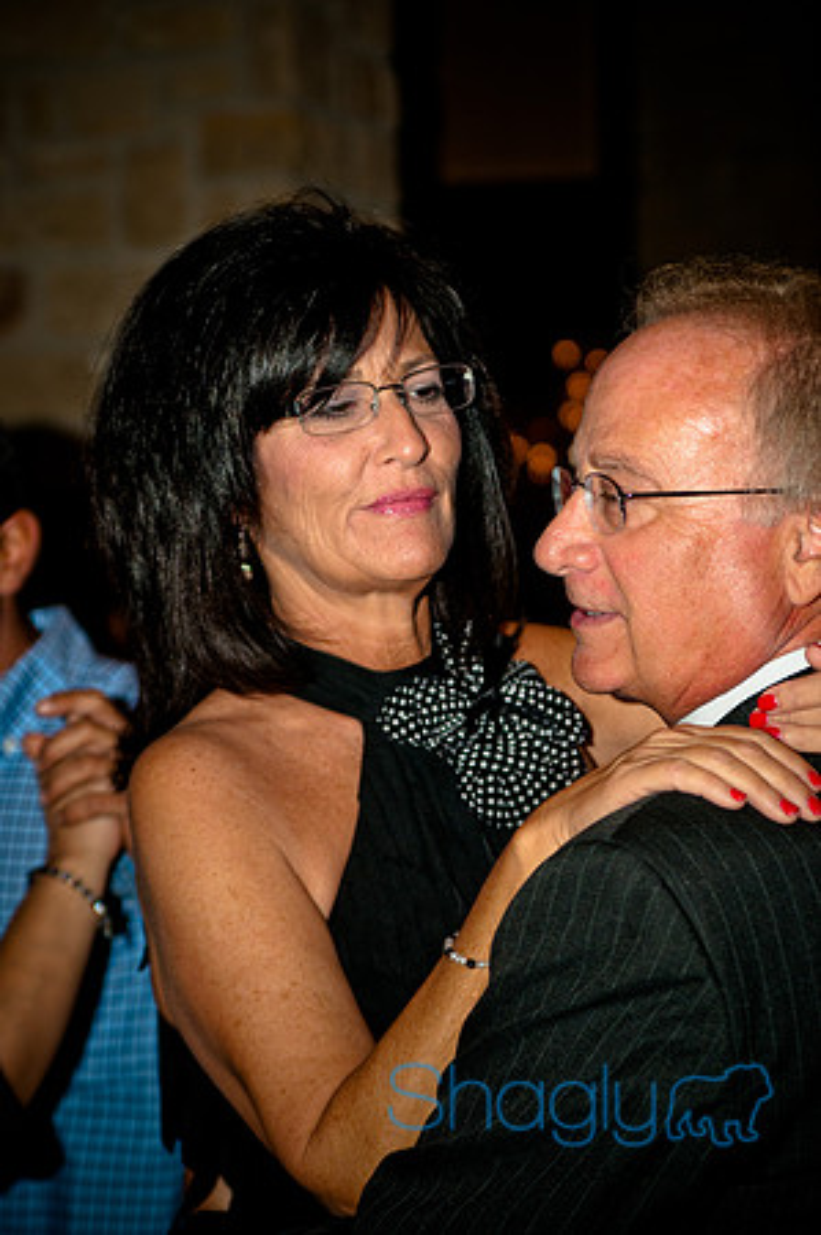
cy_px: 618
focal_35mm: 99
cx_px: 410
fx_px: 3394
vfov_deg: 20.6
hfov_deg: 13.8
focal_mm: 66
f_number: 3.2
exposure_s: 1/200
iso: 400
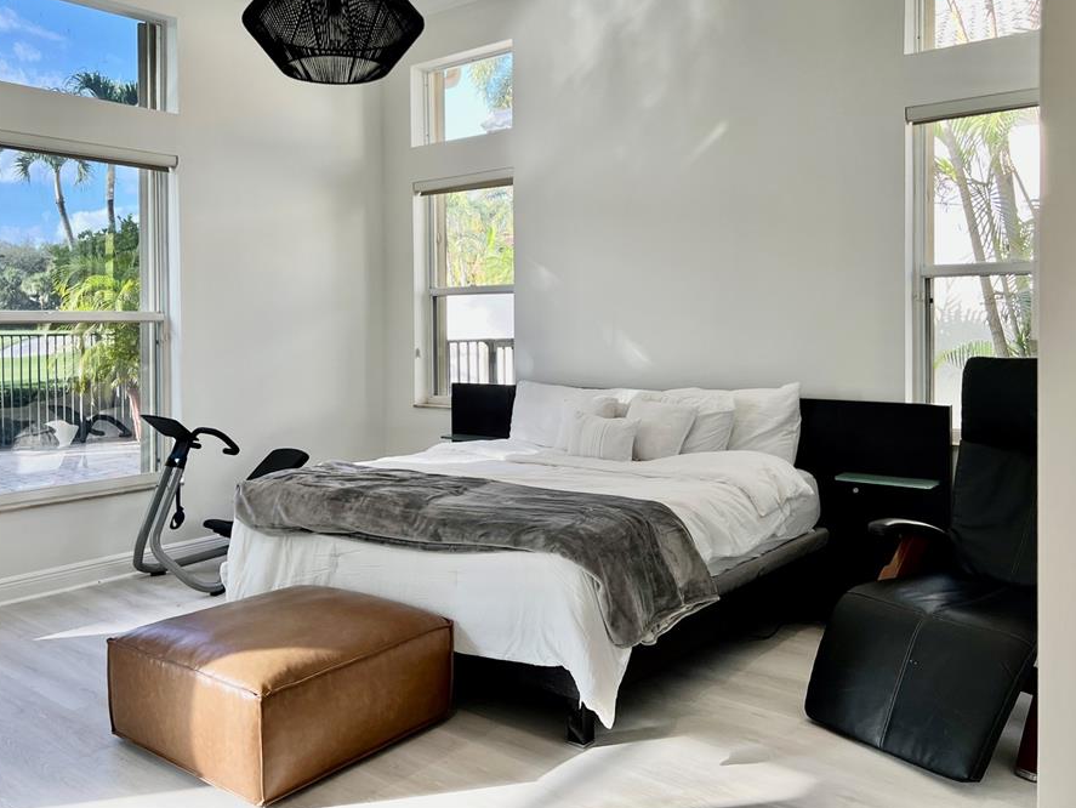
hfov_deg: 59.8
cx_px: 486
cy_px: 349
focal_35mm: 30
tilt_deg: -0.6
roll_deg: +1.7
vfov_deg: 46.7
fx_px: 933
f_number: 1.5
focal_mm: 5.7
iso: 64
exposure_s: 1/125
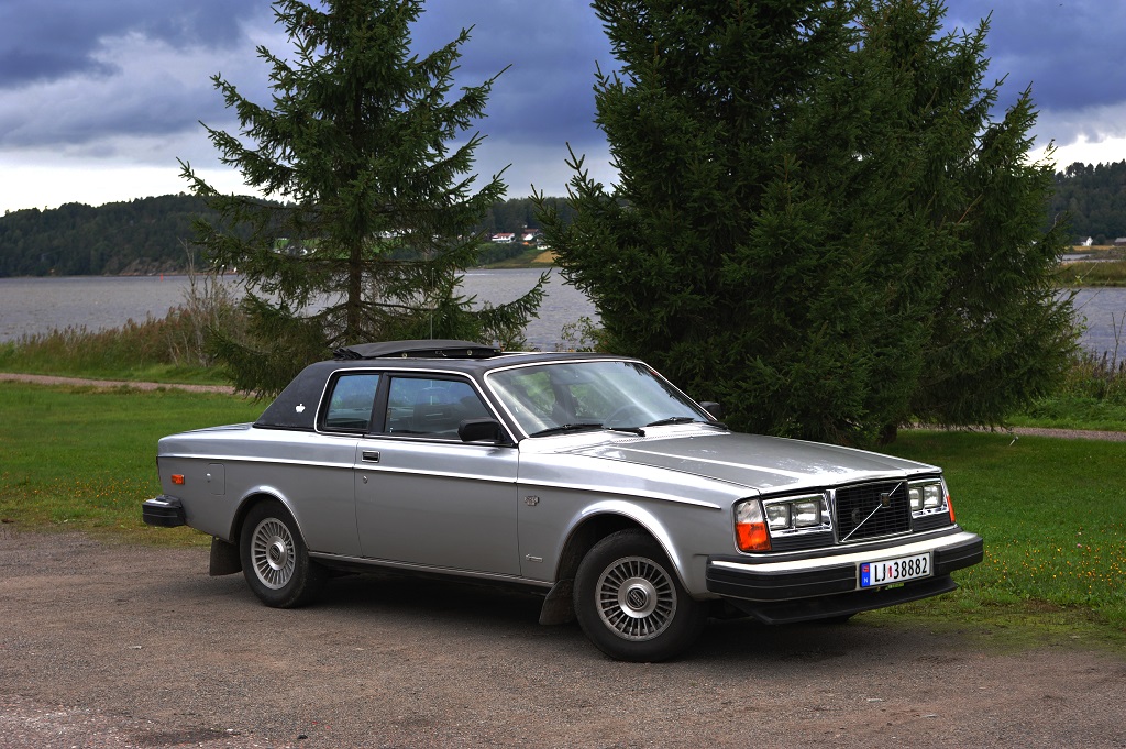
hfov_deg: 28.9
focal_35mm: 70
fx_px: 2188
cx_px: 563
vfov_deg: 19.4
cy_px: 374
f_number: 7.1
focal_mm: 70
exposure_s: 1/250
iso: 1000
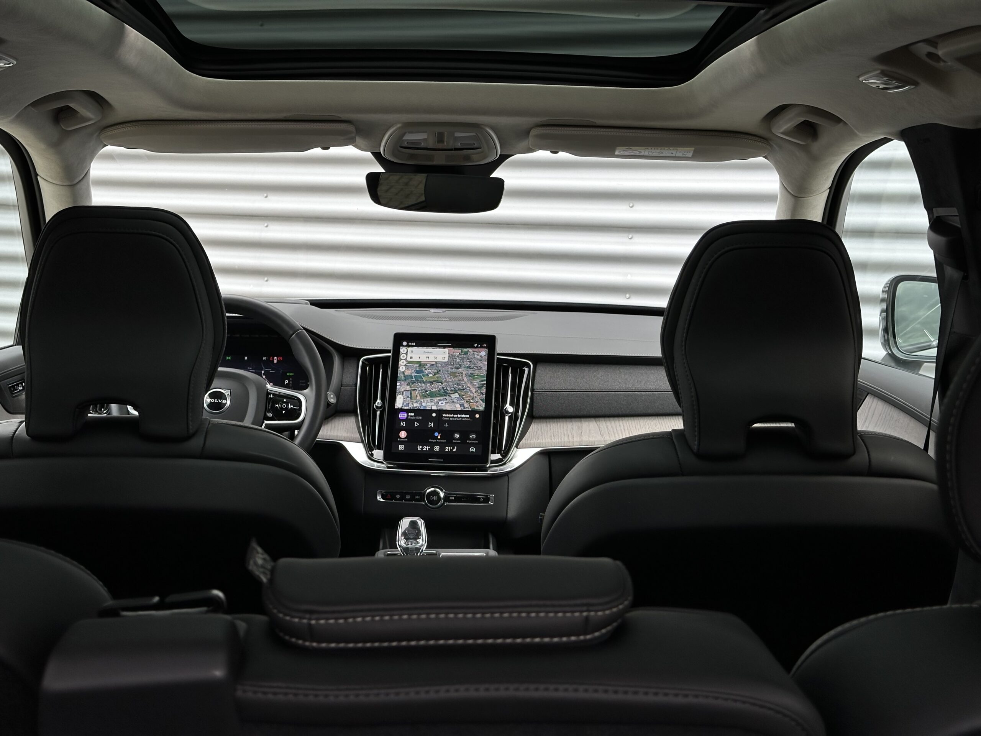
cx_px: 490
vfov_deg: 30.3
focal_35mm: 48
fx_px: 1360
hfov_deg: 39.7
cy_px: 368
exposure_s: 1/672
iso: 64
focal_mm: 6.86
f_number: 1.78
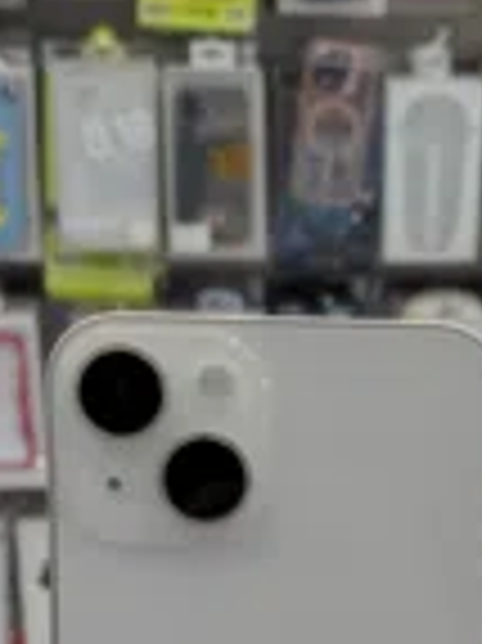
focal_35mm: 70
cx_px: 306
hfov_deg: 20.9
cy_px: 649
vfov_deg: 26.3
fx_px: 1302
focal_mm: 4.71
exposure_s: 1/253
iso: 143
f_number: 1.7
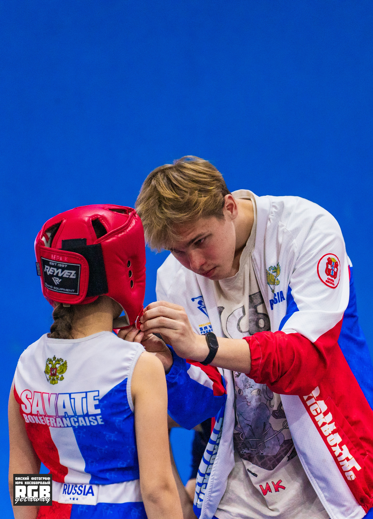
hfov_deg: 6.6
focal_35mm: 220
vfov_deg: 9.1
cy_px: 260
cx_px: 213
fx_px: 3245
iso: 2000
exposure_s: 1/640
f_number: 2.8
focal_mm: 150
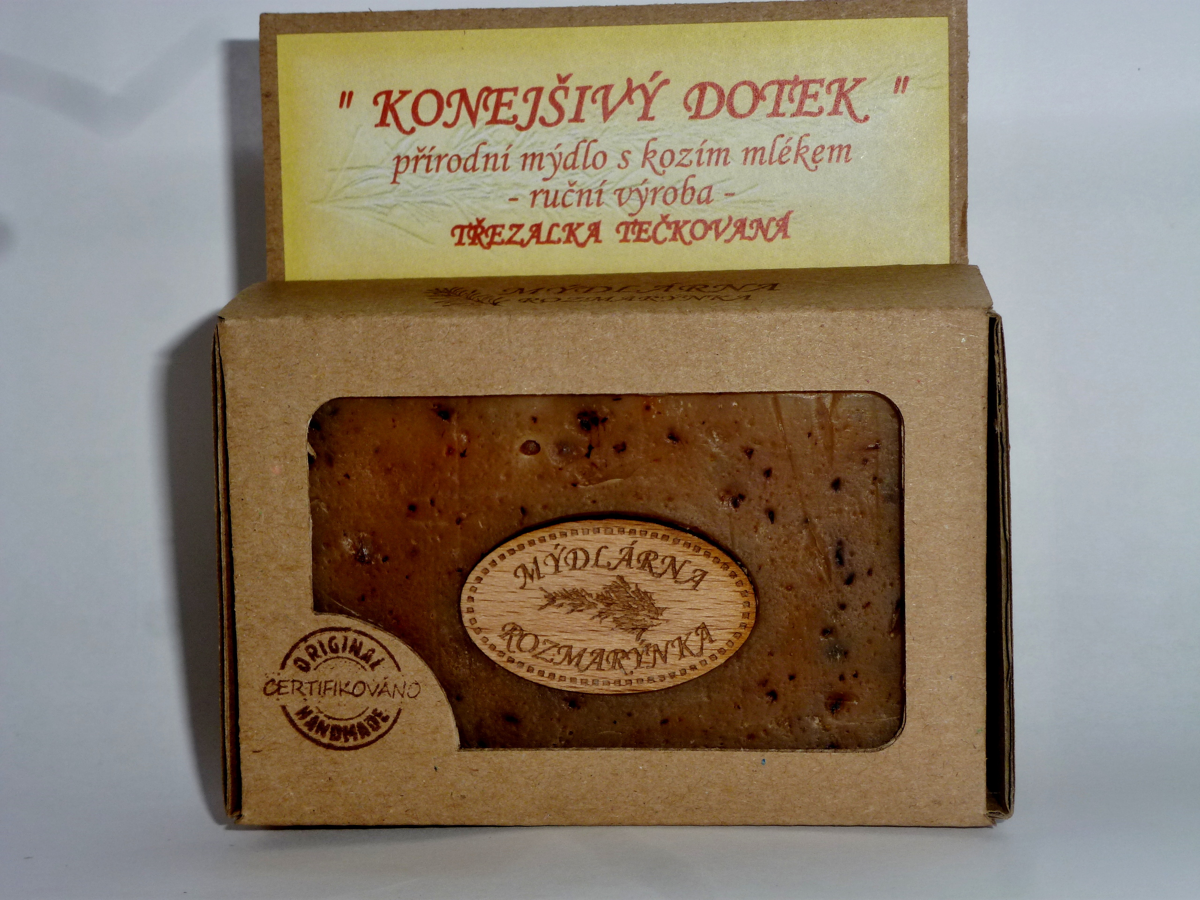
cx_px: 600
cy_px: 450
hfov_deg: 29.8
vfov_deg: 22.6
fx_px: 2253
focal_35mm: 65
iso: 100
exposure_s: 1/60
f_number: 4.6
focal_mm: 11.7
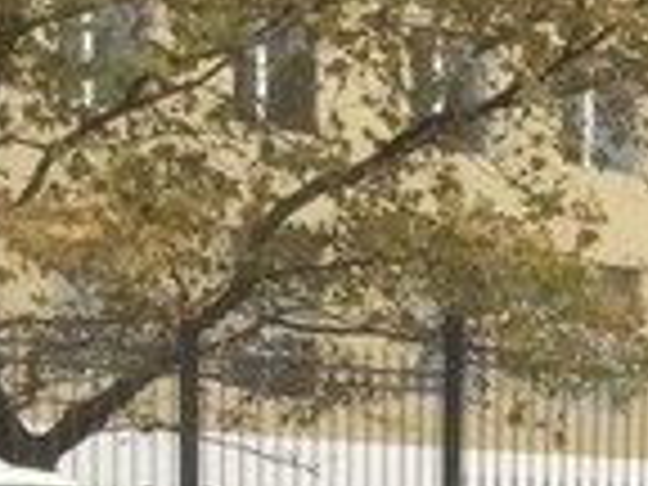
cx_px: 796
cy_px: 844
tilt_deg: -5.2
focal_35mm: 142
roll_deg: -2.3
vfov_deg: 9.9
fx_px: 2658
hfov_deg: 13.5
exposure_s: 1/33
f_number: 2.4
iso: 25
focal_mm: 3.3
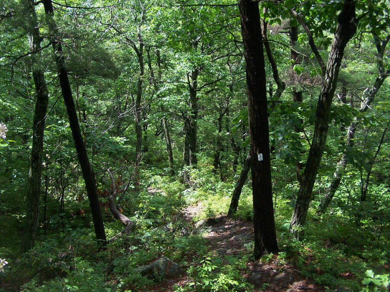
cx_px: 195
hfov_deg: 49.0
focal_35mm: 38
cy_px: 146
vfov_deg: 37.7
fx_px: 428
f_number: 2.8
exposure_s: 1/250
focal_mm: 6.3
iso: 80
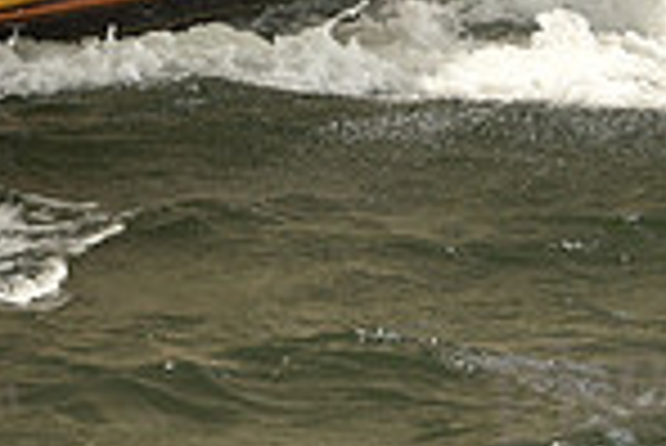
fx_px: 5092
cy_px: -295
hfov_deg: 7.5
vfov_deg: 5.0
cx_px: 256
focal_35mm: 275
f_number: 8
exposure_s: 1/1600
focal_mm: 70
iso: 400
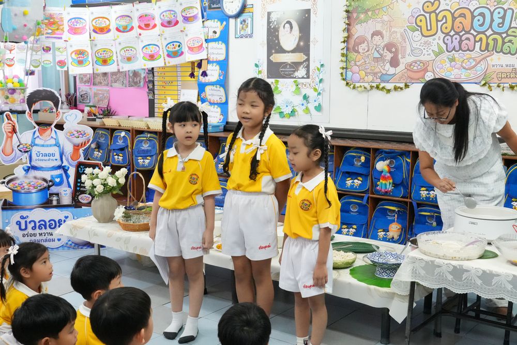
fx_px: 668
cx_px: 258
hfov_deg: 42.3
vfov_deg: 29.0
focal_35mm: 46
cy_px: 172
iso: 8000
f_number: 7.1
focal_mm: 31
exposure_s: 1/125
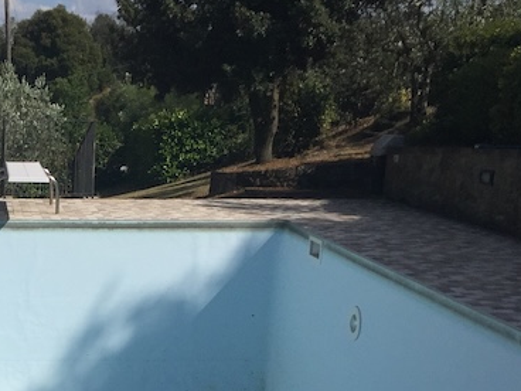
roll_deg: -0.9
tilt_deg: -19.7
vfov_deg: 19.6
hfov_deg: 26.0
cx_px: -1
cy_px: 464
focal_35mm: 71
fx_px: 1069
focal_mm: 4.15
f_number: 2.2
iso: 32
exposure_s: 1/7937
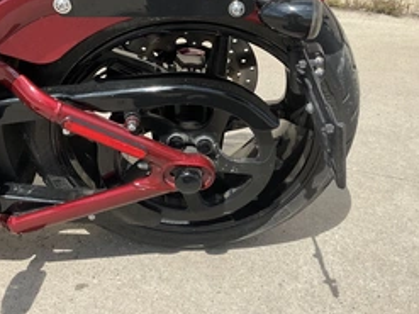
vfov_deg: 30.5
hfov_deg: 40.4
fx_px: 569
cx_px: 195
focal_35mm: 47
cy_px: 95
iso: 25
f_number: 1.8
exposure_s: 1/1912
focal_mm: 3
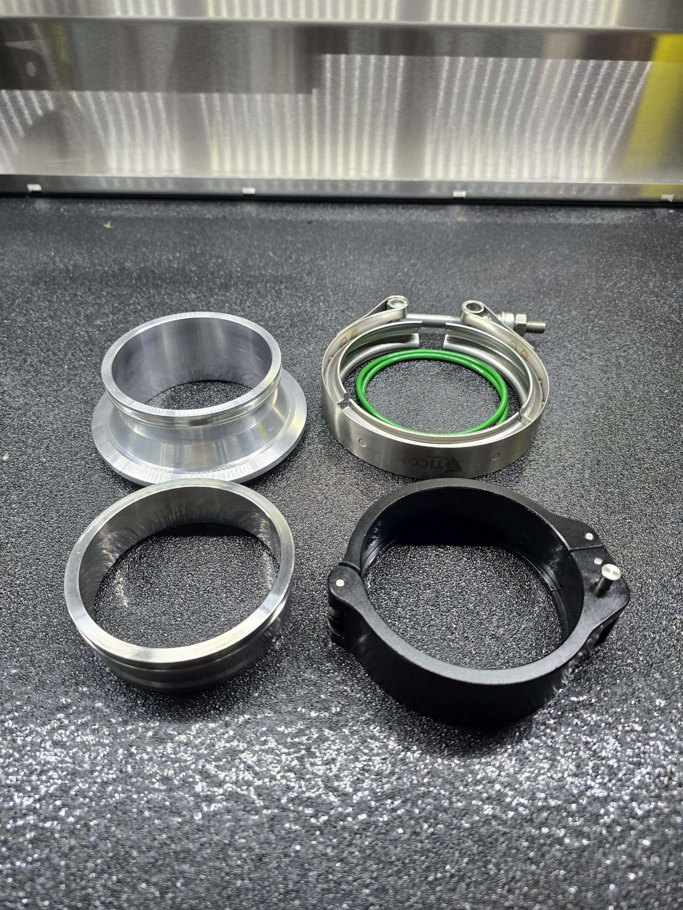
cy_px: 455
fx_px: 605
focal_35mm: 23
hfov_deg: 58.9
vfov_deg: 73.9
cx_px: 342
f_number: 1.7
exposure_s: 1/120
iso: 100
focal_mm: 6.3
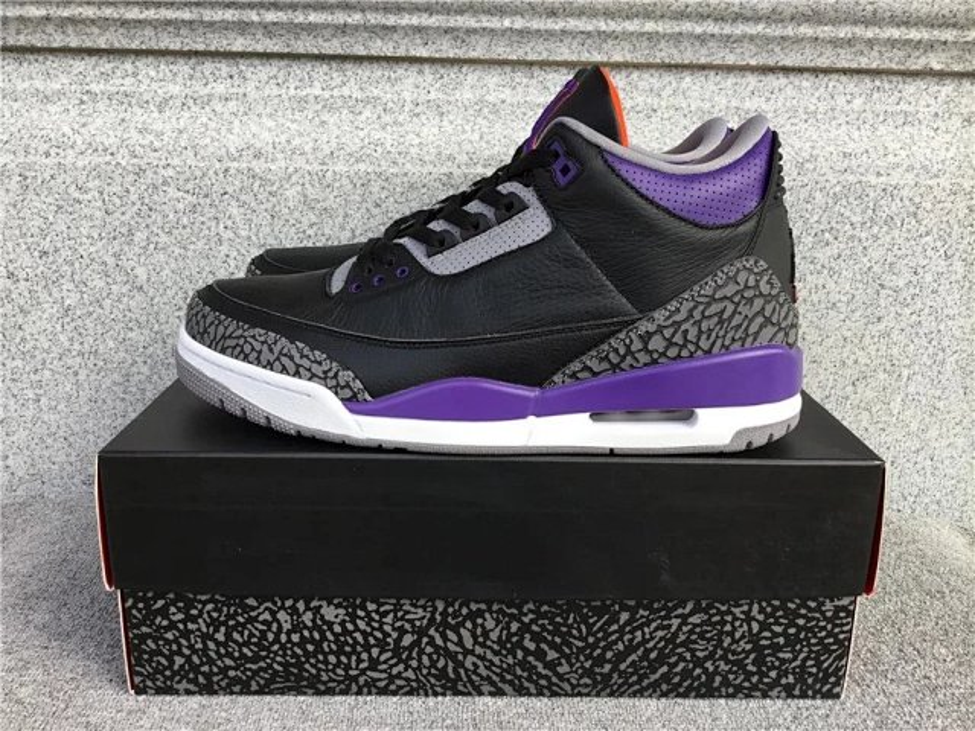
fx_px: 873
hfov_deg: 58.4
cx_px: 488
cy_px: 366
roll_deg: -0.6
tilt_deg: -16.2
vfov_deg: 45.4
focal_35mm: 31
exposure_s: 1/233
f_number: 2.4
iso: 25
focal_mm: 3.3
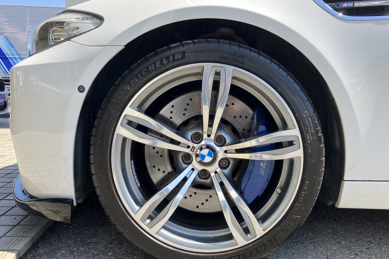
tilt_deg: -4.5
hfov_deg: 61.9
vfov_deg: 43.6
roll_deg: -1.1
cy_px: 123
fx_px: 324
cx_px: 200
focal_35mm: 30
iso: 32
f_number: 1.8
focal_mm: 3.99
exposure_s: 1/565
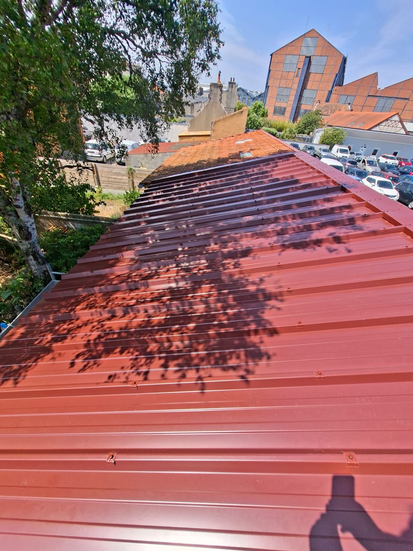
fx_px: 207
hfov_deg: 89.9
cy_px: 276
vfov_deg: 106.2
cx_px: 206
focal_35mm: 13
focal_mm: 1.74
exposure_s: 1/905
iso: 40
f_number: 2.2
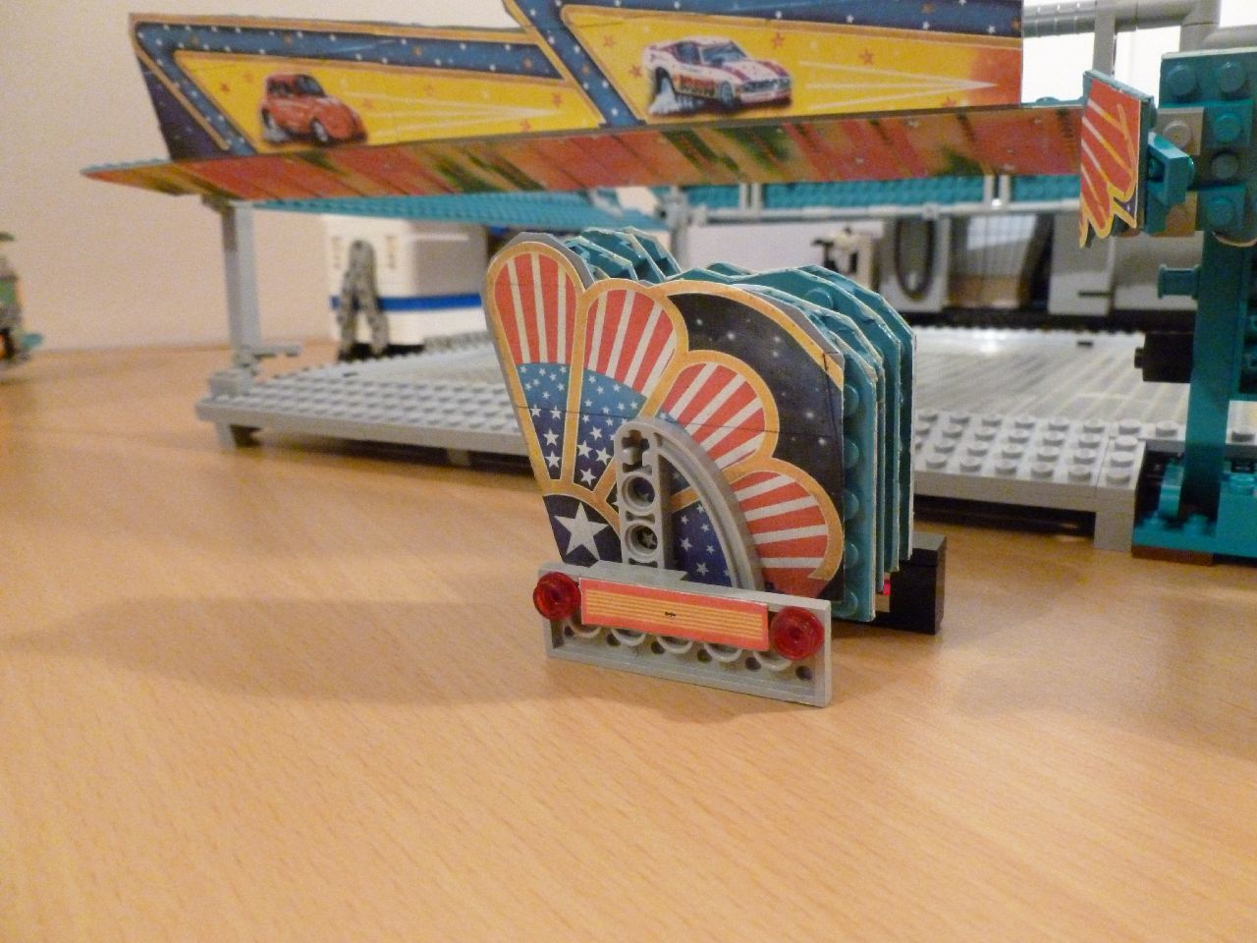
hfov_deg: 63.4
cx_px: 628
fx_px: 1017
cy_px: 472
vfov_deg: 49.7
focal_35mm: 28
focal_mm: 5
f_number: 3.3
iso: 800
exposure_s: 1/20
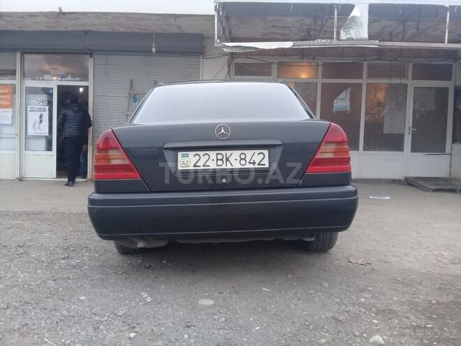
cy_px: 173
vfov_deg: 45.4
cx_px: 230
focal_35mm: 31
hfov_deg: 58.4
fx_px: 413
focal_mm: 3.3
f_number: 2.2
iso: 100
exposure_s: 1/33
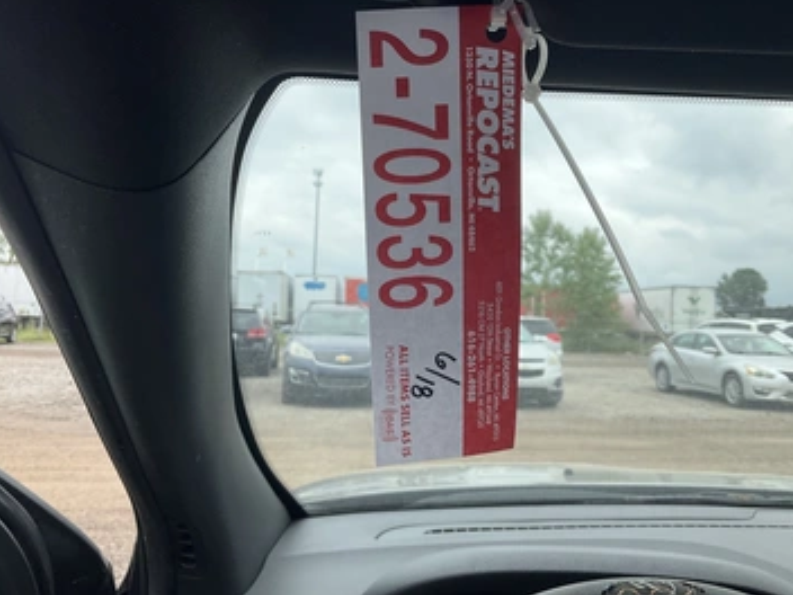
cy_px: 270
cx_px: 403
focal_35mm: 33
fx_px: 756
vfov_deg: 42.9
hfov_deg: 55.3
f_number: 1.8
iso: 25
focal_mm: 3
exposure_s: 1/792
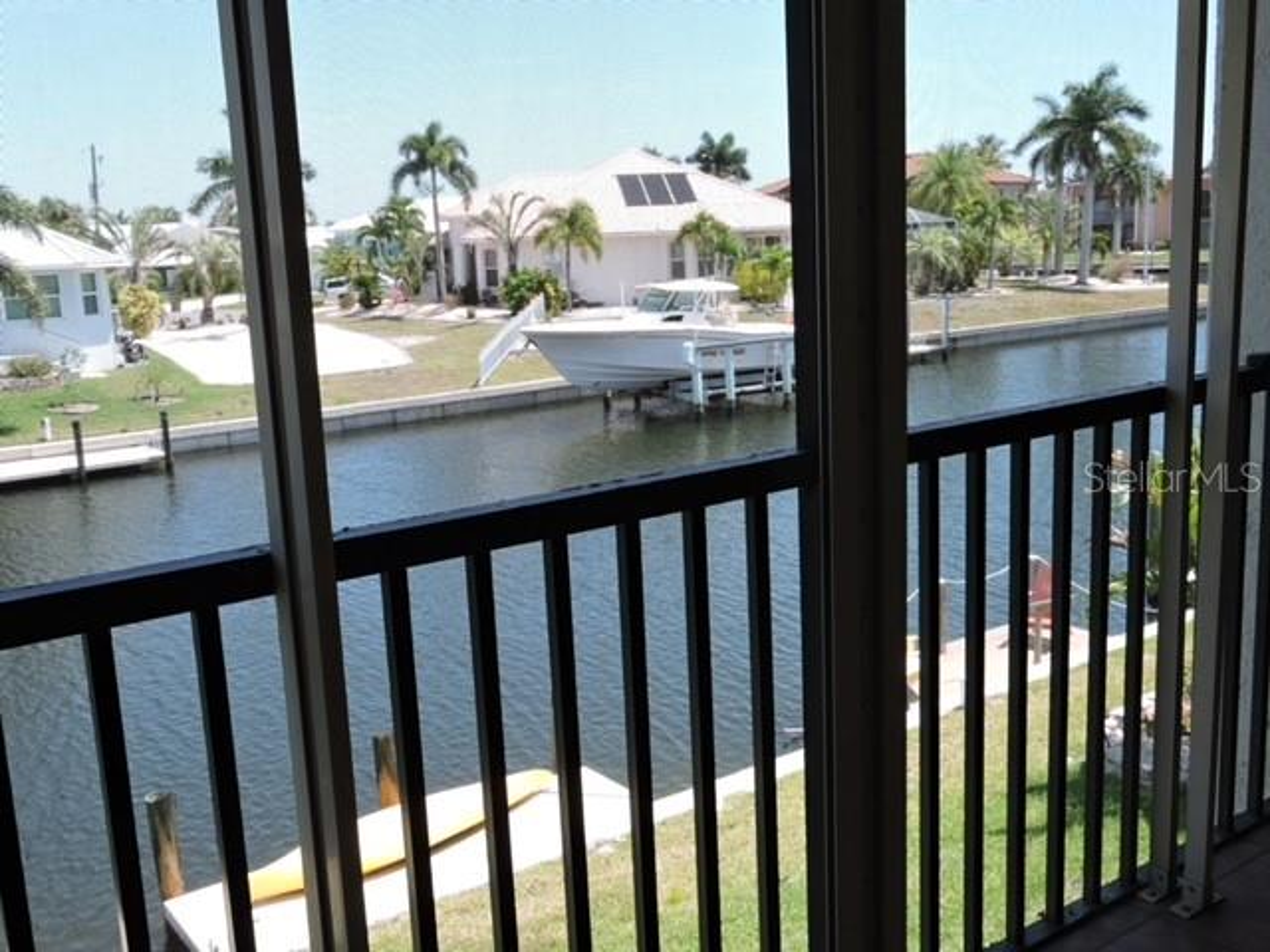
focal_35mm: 35
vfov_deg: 40.7
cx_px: 635
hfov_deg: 52.6
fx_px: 1284
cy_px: 476
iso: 100
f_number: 3.8
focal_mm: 6.3
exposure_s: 1/320
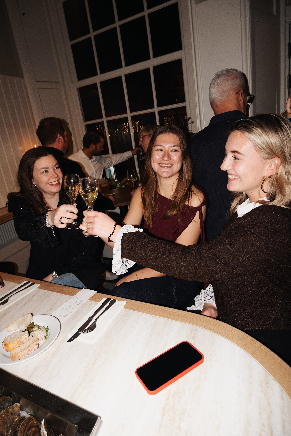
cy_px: 218
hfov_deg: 55.1
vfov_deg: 76.1
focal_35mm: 23
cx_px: 146
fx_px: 279
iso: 500
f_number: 4
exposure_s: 1/60
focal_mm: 15.2
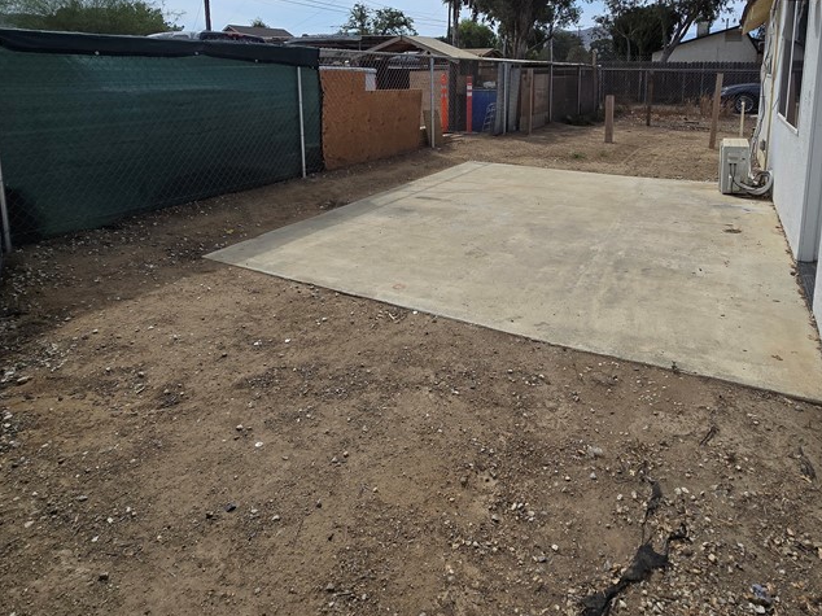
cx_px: 451
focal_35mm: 21
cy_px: 163
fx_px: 498
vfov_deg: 60.4
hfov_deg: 78.8
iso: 50
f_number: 2.2
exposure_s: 1/3778
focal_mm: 2.2
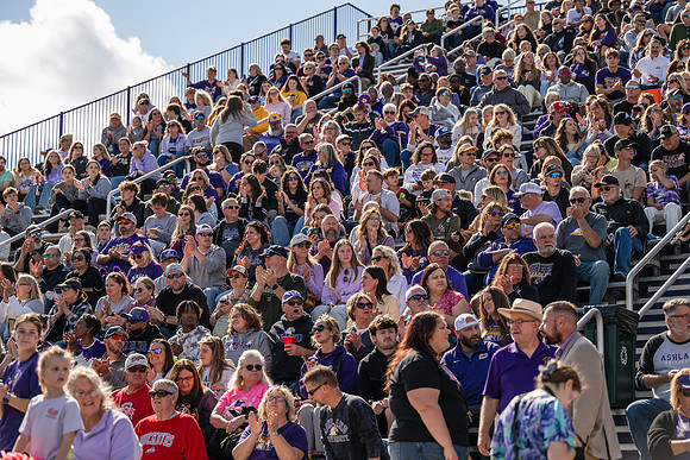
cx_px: 345
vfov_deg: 15.9
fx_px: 1649
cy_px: 230
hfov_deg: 23.6
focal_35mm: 86
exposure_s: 1/500
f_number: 3.2
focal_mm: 86
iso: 64
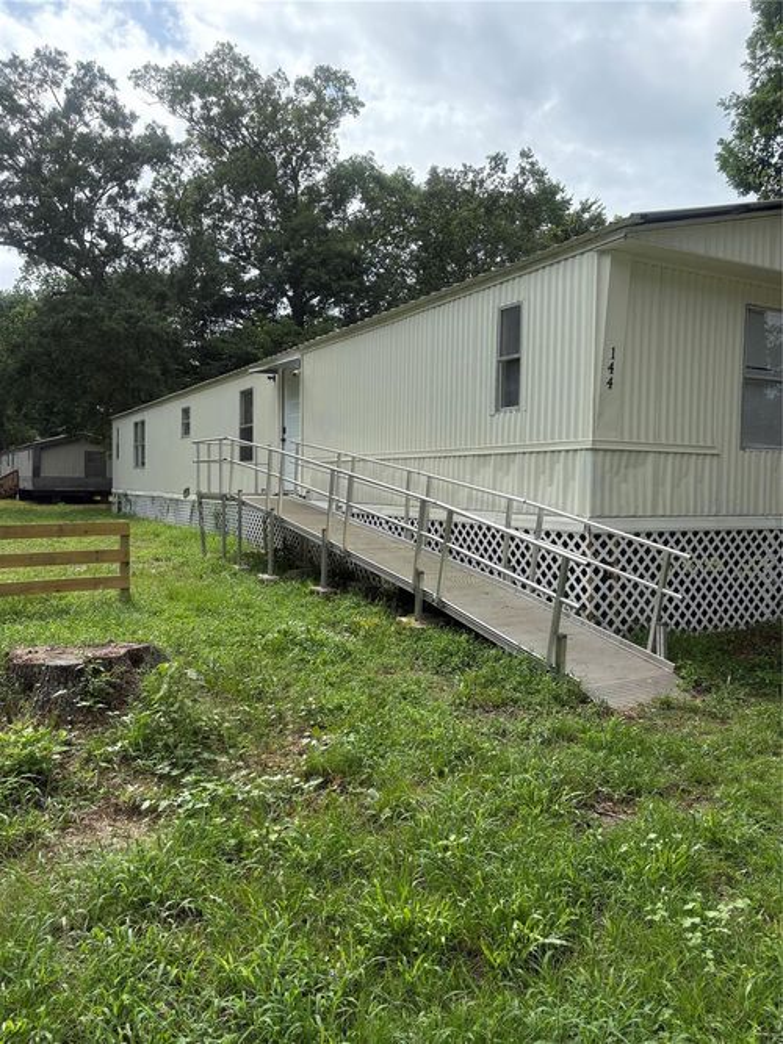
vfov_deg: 67.3
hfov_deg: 53.0
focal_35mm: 26
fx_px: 784
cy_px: 522
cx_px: 392
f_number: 1.6
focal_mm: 5.96
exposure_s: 1/3448
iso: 64
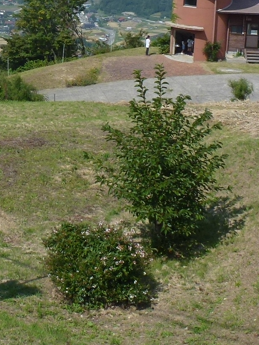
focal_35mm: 75
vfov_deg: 25.1
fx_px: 748
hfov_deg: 19.3
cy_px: 27
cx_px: 29
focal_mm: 4.3
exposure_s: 1/1000
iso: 100
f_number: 4
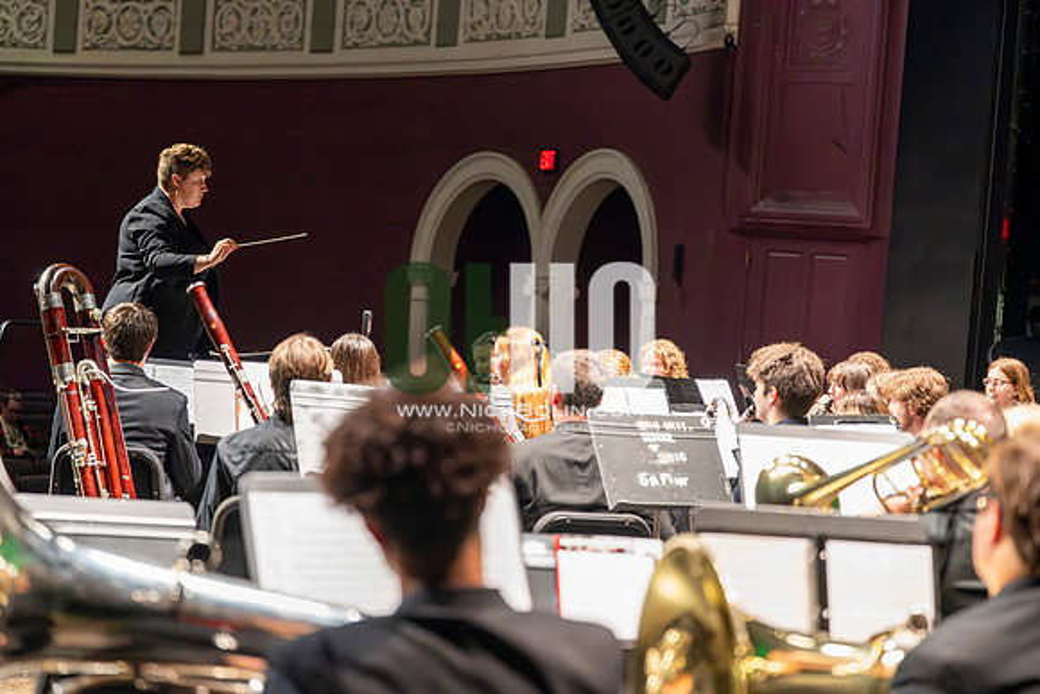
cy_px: 347
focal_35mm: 82
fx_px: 2369
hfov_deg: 24.8
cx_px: 520
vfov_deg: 16.7
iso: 12800
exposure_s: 1/640
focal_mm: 82
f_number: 2.8
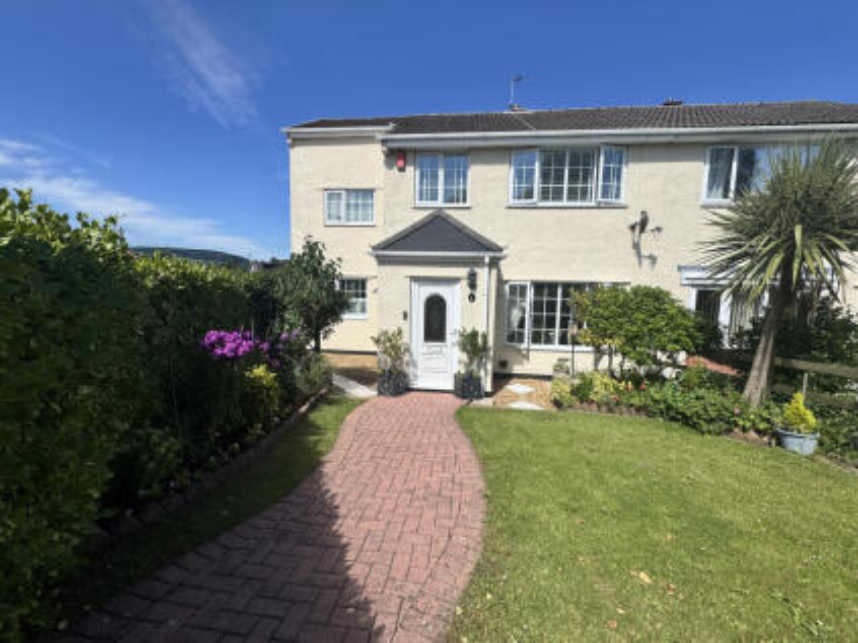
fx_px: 347
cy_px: 322
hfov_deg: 102.1
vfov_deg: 85.6
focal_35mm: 14
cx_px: 429
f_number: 2.2
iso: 50
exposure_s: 1/3106
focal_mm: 2.22
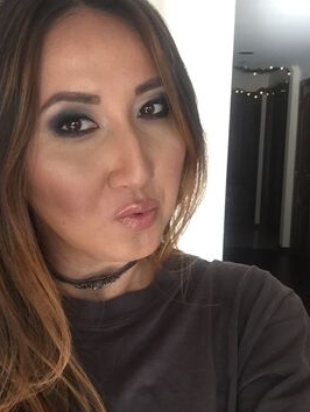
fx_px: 501
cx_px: 127
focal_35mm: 42
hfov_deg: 34.3
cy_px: 187
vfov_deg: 44.7
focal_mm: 2.65
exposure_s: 1/30
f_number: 2.2
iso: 64
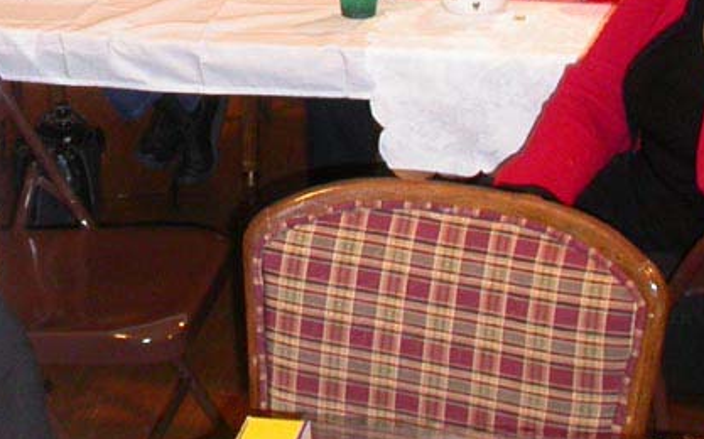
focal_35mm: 99
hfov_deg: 20.7
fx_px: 1898
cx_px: 125
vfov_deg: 12.7
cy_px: -147
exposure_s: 1/60
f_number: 2.6
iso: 200
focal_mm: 7.85
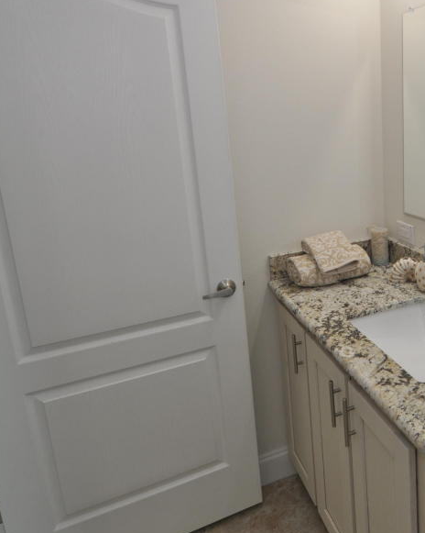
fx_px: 441
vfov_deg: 61.7
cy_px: 215
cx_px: 362
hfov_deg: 47.5
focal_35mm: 28
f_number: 4.5
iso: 200
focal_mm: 10
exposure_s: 1/80
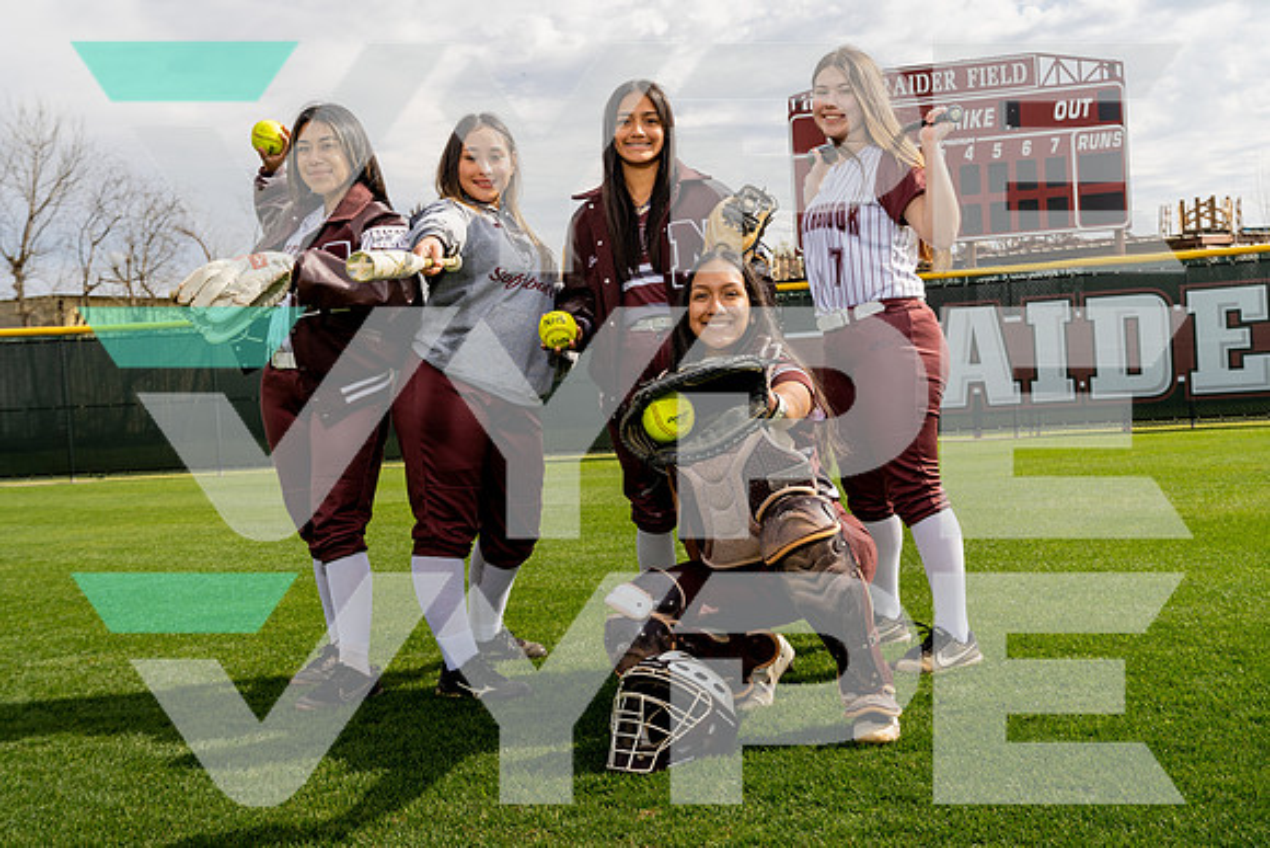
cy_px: 424
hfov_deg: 48.4
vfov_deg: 33.4
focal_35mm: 40
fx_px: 1411
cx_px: 635
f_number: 7.1
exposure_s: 1/250
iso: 100
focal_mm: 40
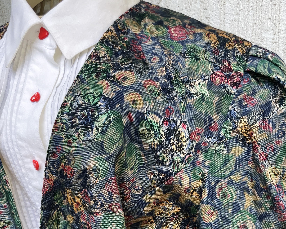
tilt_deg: -20.8
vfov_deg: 29.7
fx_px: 389
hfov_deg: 40.3
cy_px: 246
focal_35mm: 46
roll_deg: -0.3
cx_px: 151
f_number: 1.6
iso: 40
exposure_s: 1/121
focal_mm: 4.2
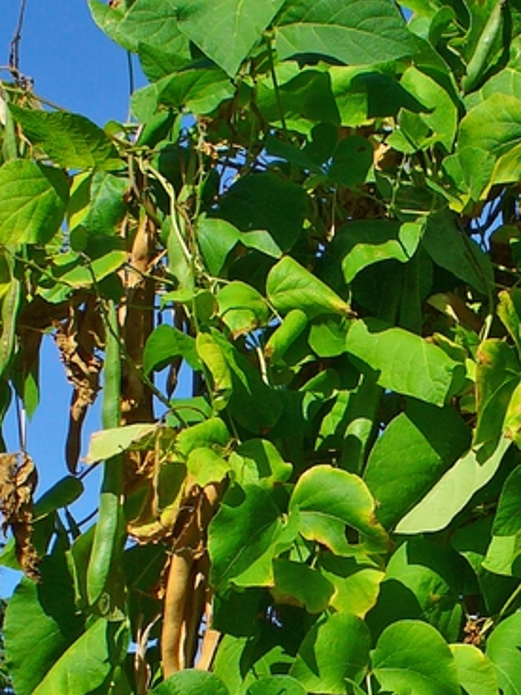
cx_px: 432
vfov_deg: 18.8
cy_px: 612
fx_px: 2067
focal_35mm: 103
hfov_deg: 14.3
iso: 64
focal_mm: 6.1
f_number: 5.6
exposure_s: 1/400
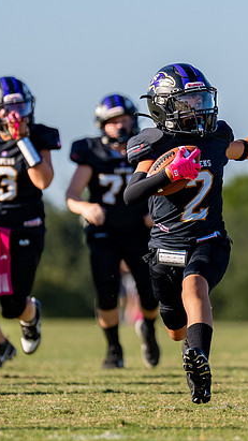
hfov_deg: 2.1
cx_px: 214
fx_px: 6750
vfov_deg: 3.7
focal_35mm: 577
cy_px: 246
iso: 160
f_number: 2.8
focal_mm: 200
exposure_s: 1/3200
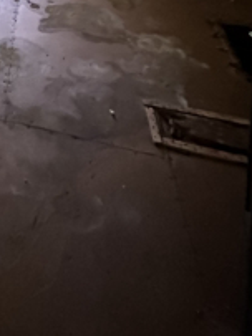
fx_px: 447
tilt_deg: -5.8
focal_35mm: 46
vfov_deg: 25.4
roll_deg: +2.1
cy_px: -213
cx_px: -106
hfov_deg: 25.3
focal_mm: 2.22
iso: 1600
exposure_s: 1/40
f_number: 2.2
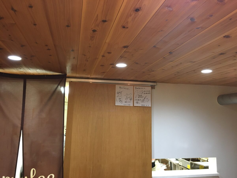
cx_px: 118
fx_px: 199
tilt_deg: +6.7
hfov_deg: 61.7
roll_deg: -0.1
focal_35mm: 29
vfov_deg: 48.2
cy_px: 89
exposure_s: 1/30
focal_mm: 4.15
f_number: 2.2
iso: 125
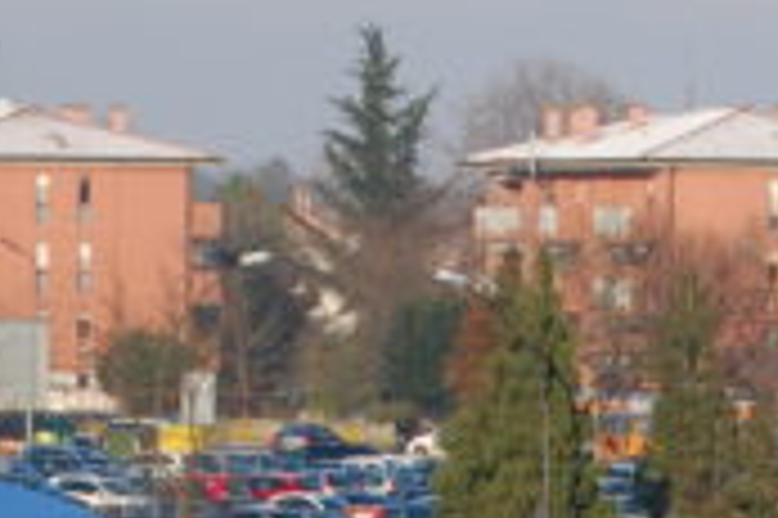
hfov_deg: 5.6
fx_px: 7928
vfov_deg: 3.7
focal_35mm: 367
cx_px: 684
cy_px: 820
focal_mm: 55
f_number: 8
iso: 100
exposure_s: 1/250
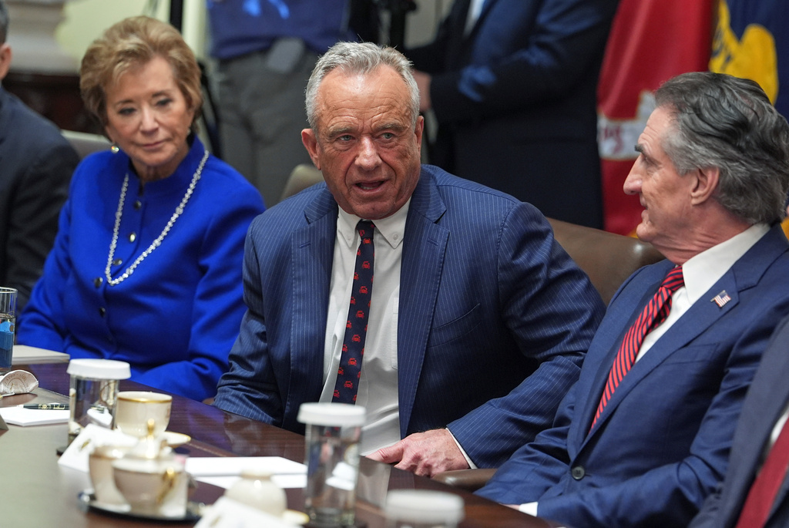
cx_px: 394
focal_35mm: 195
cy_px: 264
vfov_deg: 7.1
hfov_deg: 10.5
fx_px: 4278
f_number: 2.5
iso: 2000
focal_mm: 130
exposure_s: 1/200
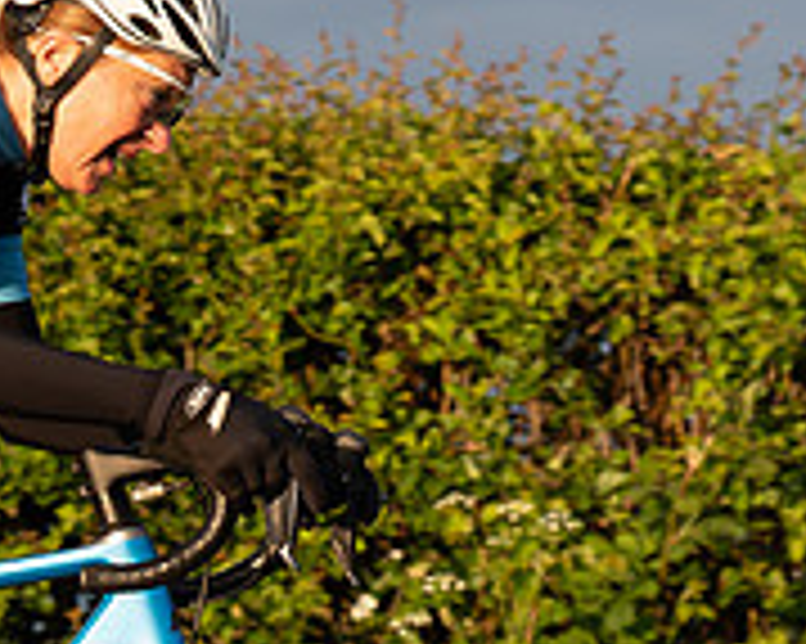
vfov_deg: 6.1
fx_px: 6080
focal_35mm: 255
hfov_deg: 7.5
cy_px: 393
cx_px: -261
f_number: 4
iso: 320
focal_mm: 70
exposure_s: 1/1000
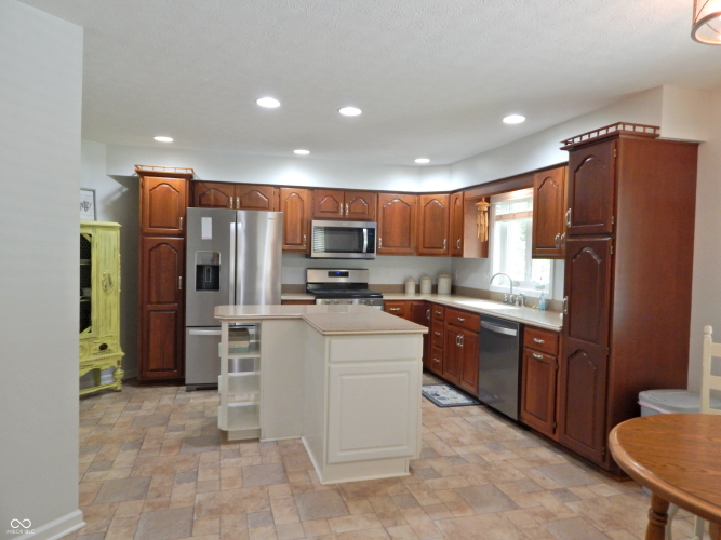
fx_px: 458
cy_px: 270
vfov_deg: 61.1
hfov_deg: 76.4
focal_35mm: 22
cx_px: 360
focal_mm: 4
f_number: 3
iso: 320
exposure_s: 1/30
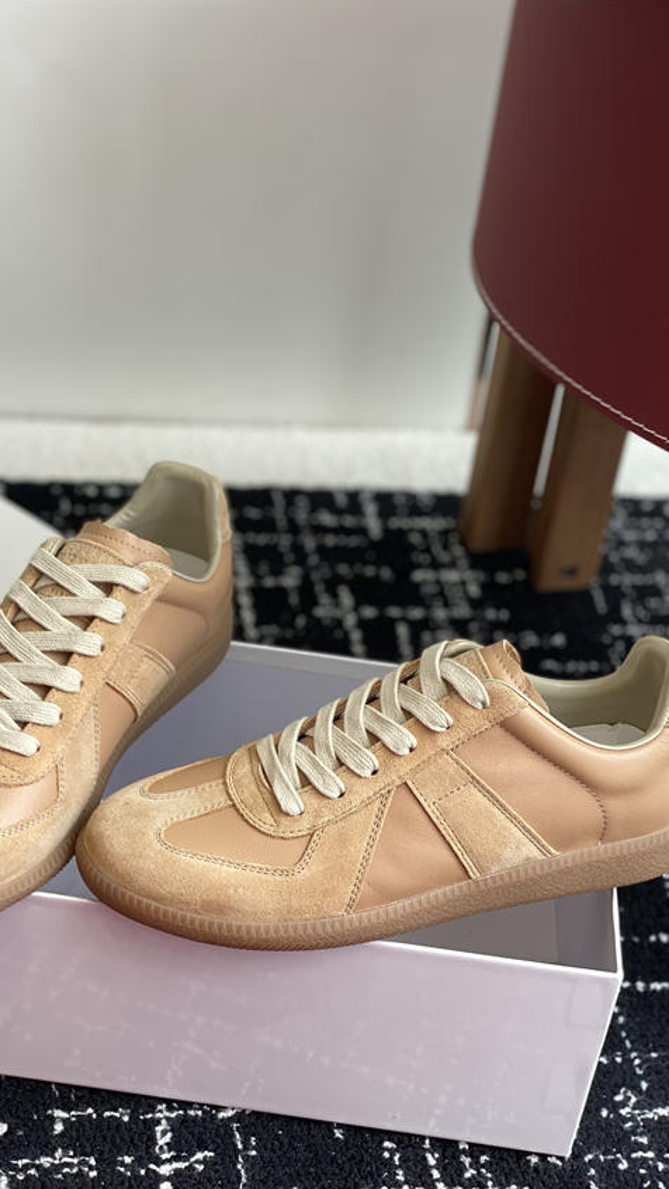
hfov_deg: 20.7
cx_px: 266
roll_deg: -7.2
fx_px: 1829
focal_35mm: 58
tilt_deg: -33.7
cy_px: 606
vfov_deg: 36.0
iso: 25
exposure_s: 1/122
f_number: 2
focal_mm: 6
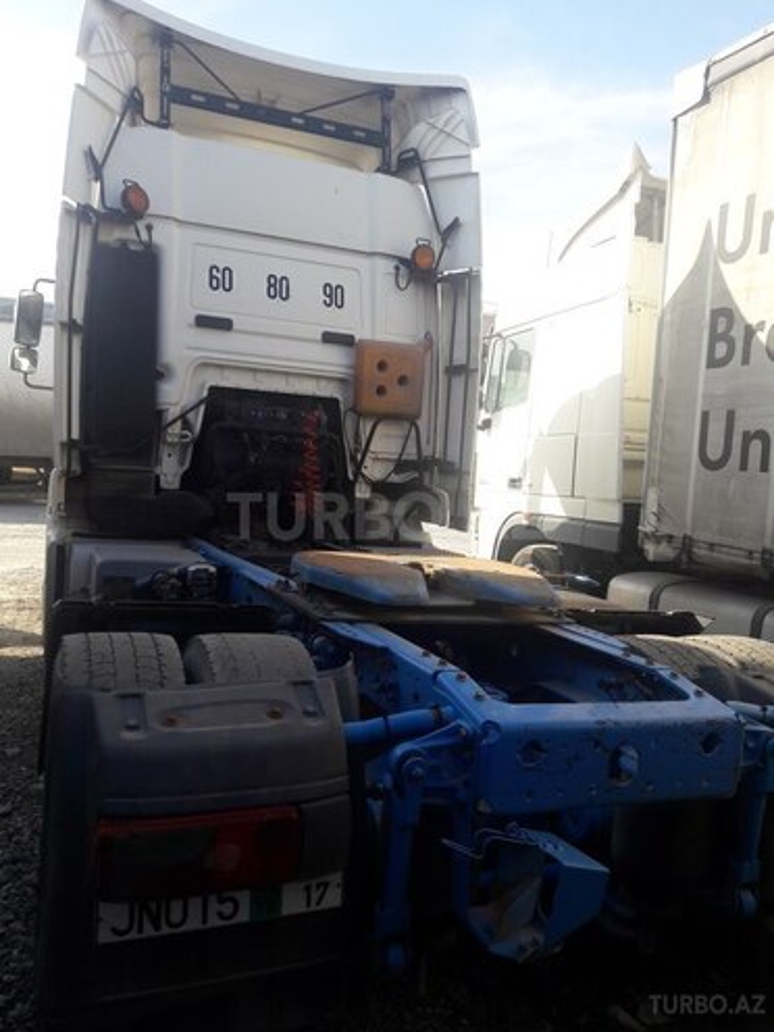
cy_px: 516
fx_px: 835
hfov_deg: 49.7
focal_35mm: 28
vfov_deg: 63.4
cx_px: 387
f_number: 1.9
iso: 40
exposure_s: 1/761
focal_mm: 3.7
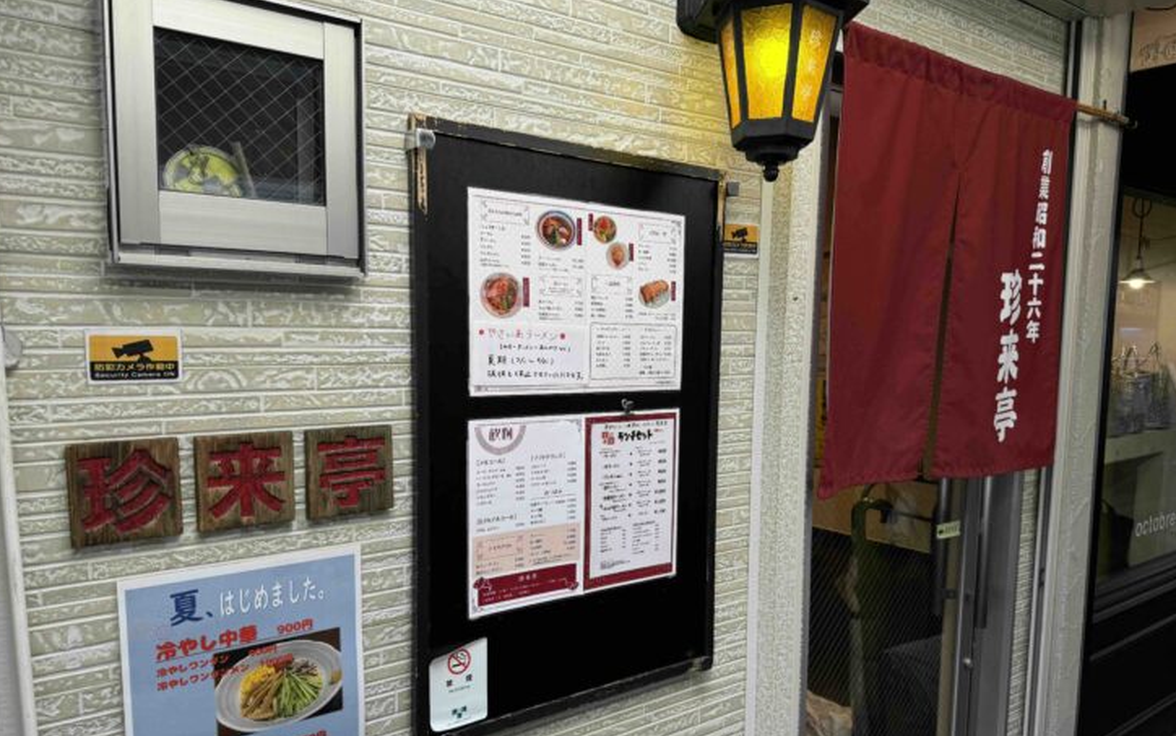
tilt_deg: -6.1
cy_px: 415
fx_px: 834
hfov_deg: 70.4
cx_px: 582
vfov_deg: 47.5
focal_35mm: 26
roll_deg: -0.5
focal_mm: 6.76
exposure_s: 1/320
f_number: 1.78
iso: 80
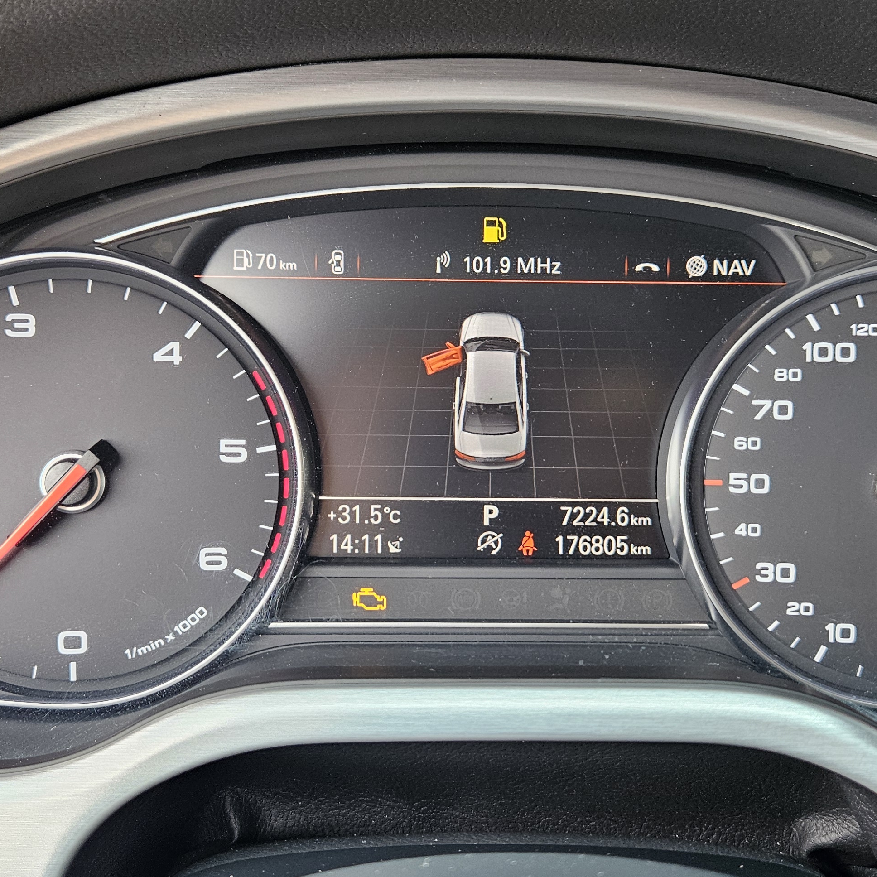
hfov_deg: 40.0
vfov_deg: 40.0
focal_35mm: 42
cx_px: 474
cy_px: 454
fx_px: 1204
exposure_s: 1/180
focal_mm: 5.4
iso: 200
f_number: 1.8
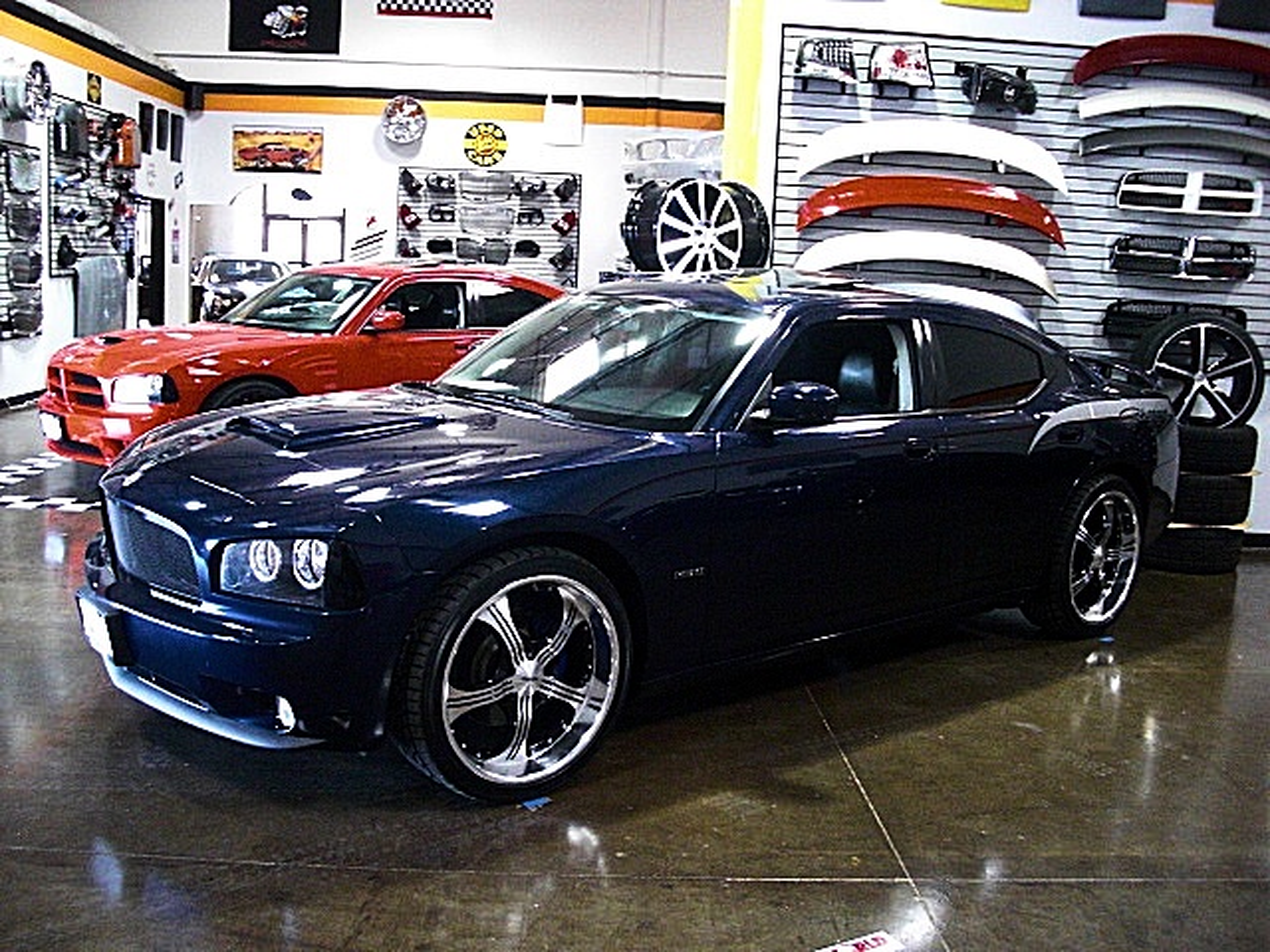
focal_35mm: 36
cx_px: 635
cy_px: 476
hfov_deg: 51.4
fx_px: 1321
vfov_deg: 39.7
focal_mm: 6.3
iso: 800
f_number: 2.8
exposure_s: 1/40
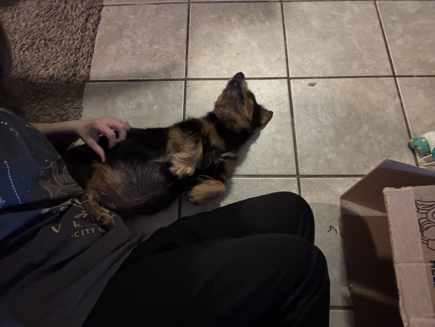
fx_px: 289
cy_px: 164
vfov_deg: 58.9
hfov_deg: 73.9
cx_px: 218
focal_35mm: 23
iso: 640
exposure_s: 1/20
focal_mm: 2.69
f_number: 1.9
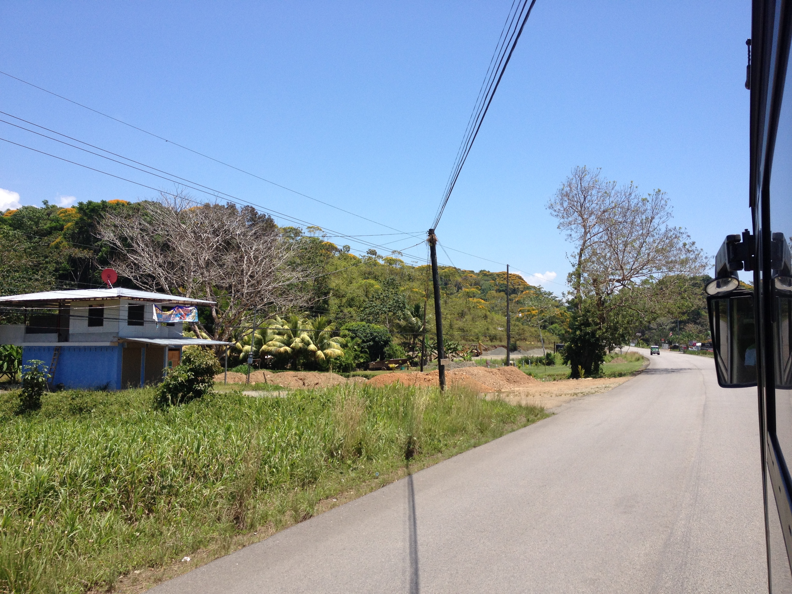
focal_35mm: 35
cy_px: 297
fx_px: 801
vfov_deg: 40.7
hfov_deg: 52.6
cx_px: 396
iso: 50
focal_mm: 4.28
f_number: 2.4
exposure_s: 1/1416
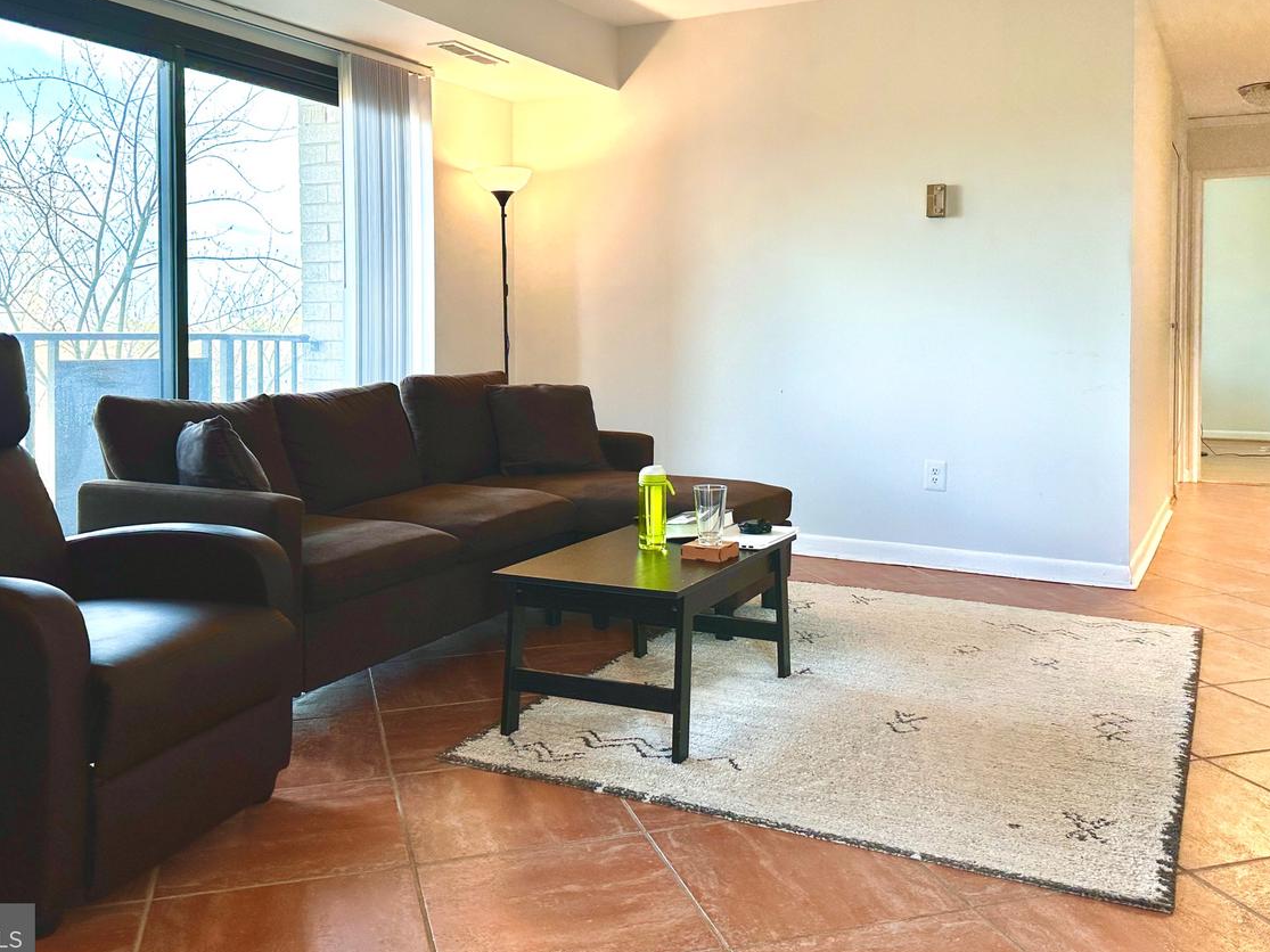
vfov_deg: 45.0
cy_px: 354
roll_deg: +0.0
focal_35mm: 31
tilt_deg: +0.2
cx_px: 655
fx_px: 1137
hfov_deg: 58.3
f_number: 1.78
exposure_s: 1/224
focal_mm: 6.86
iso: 64
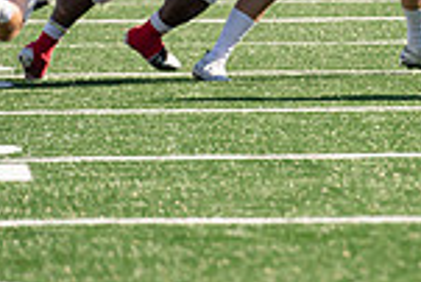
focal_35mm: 768
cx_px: 349
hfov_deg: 2.7
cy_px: -63
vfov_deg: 1.8
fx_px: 8990
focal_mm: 200
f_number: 3.5
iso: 200
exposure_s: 1/1600
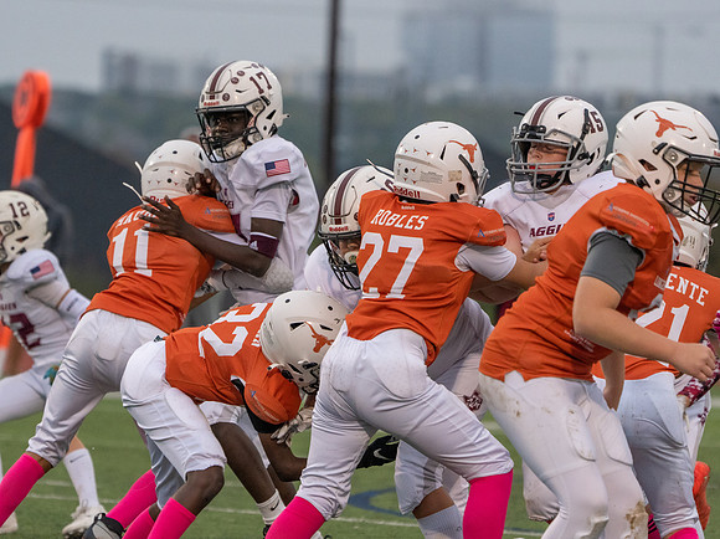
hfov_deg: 5.0
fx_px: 8220
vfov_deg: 3.8
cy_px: 320
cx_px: 276
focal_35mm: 396
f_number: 5.6
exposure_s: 1/1000
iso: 3200
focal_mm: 285
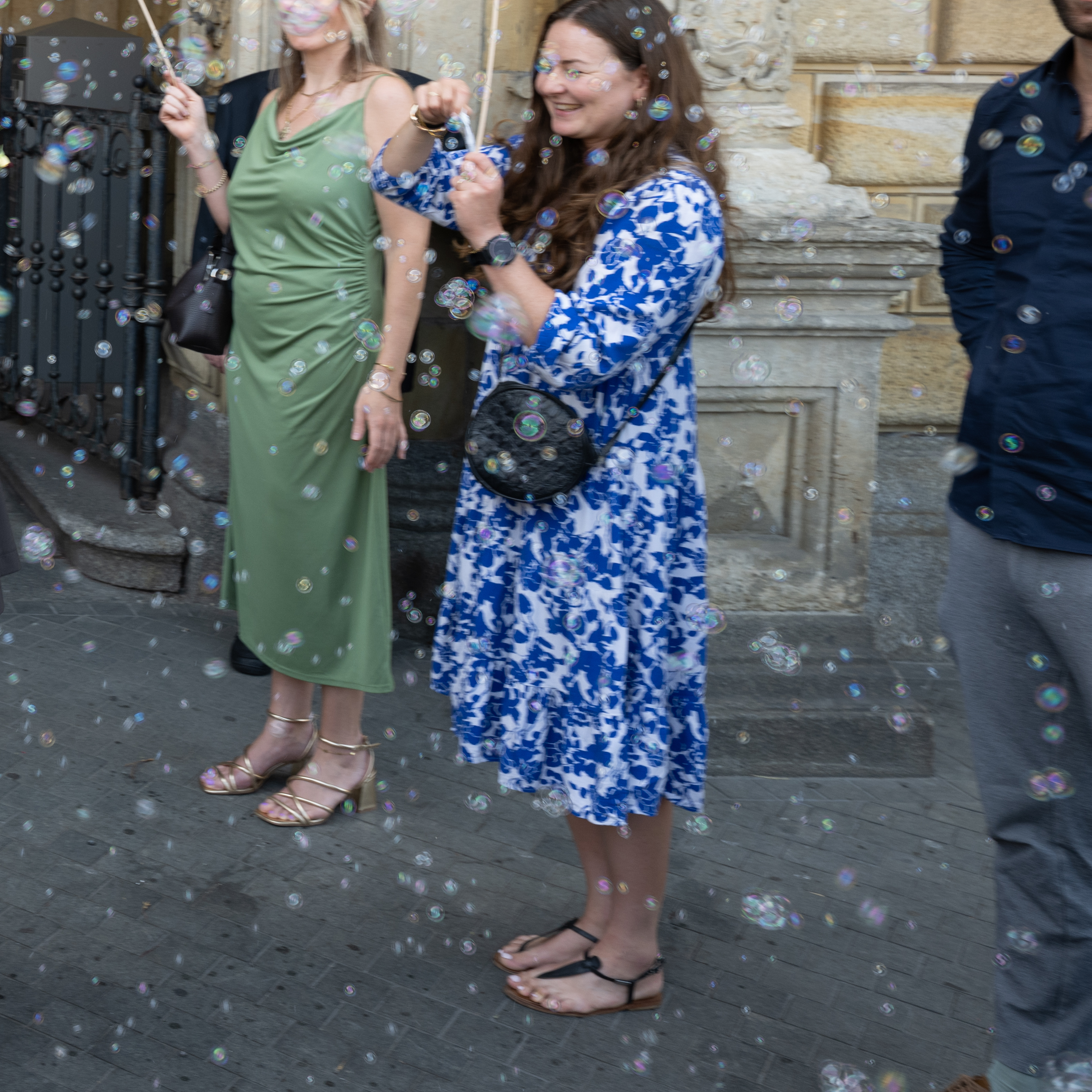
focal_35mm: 53
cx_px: -283
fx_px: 1892
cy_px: 153
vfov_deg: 31.0
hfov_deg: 27.5
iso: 125
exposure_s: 1/60
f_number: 6.3
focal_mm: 24
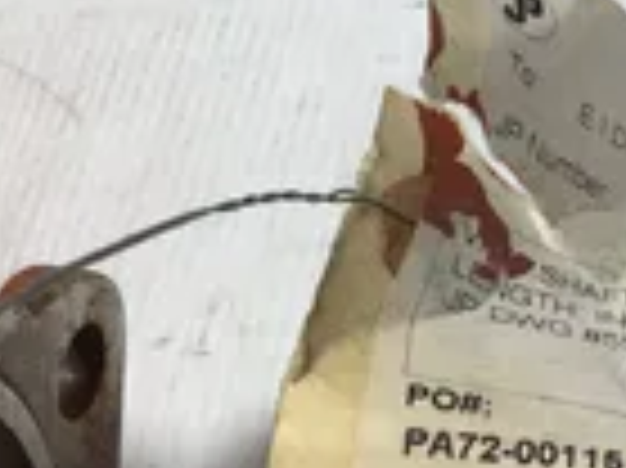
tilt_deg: -54.9
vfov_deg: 16.6
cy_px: 184
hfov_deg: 20.4
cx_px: 779
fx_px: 1608
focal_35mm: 89
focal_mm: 3.3
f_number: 2.4
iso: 25
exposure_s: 1/160
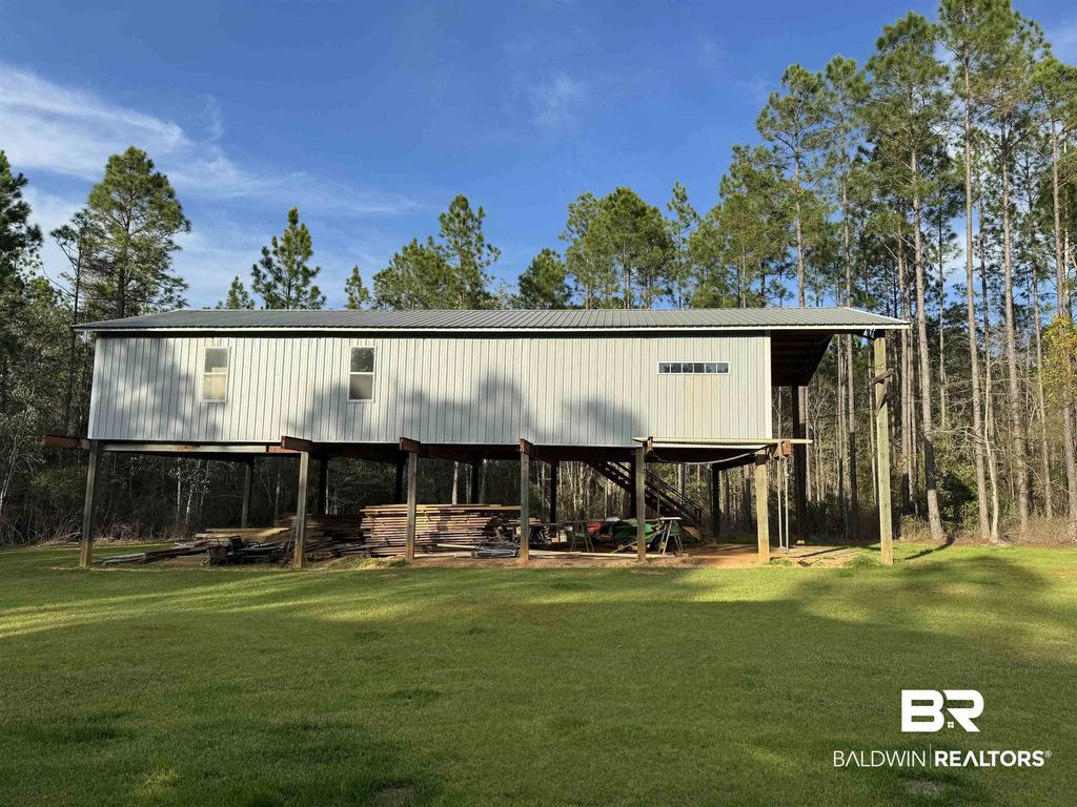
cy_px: 404
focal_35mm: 24
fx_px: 747
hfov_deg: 71.6
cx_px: 538
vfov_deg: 56.8
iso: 80
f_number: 1.78
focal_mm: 6.76
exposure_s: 1/2959
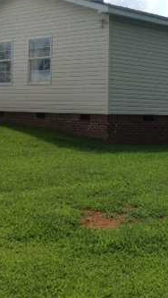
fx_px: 578
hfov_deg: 15.4
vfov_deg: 28.9
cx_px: 245
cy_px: 115
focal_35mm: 73
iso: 50
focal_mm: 4.28
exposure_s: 1/2208
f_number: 2.4
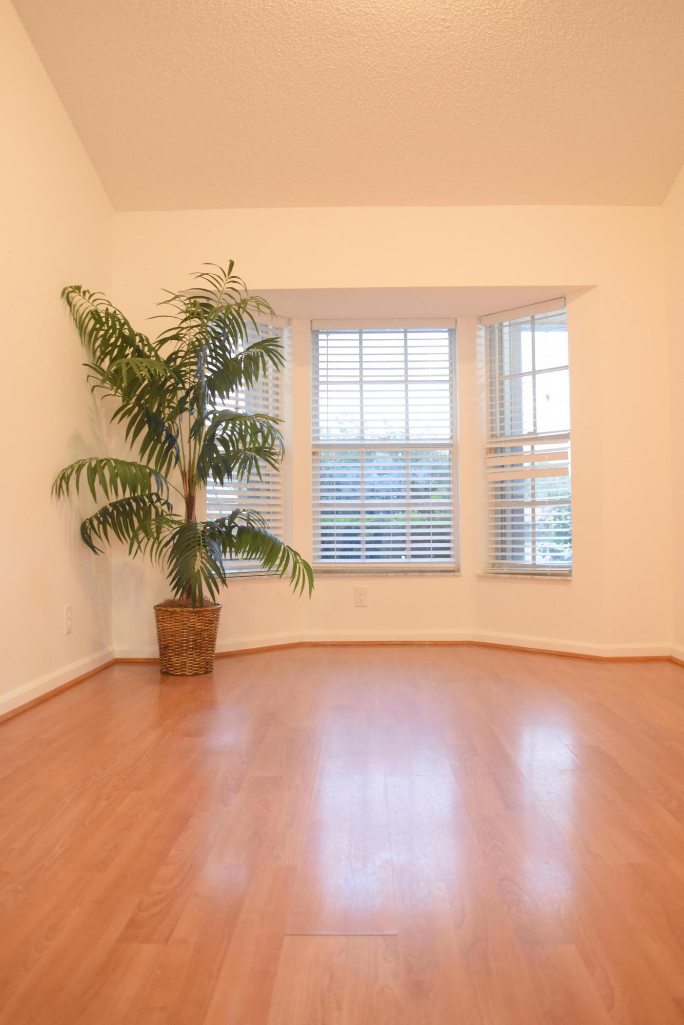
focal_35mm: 27
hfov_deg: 47.9
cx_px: 342
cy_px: 512
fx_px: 769
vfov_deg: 67.4
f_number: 3.5
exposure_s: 1/60
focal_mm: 18
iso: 1800
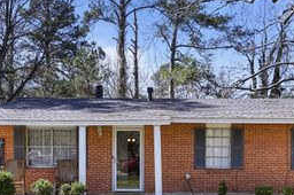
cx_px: 156
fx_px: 367
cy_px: 161
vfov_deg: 29.0
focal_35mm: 45
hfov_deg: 43.6
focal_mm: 23
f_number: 6.3
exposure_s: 1/50
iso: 100
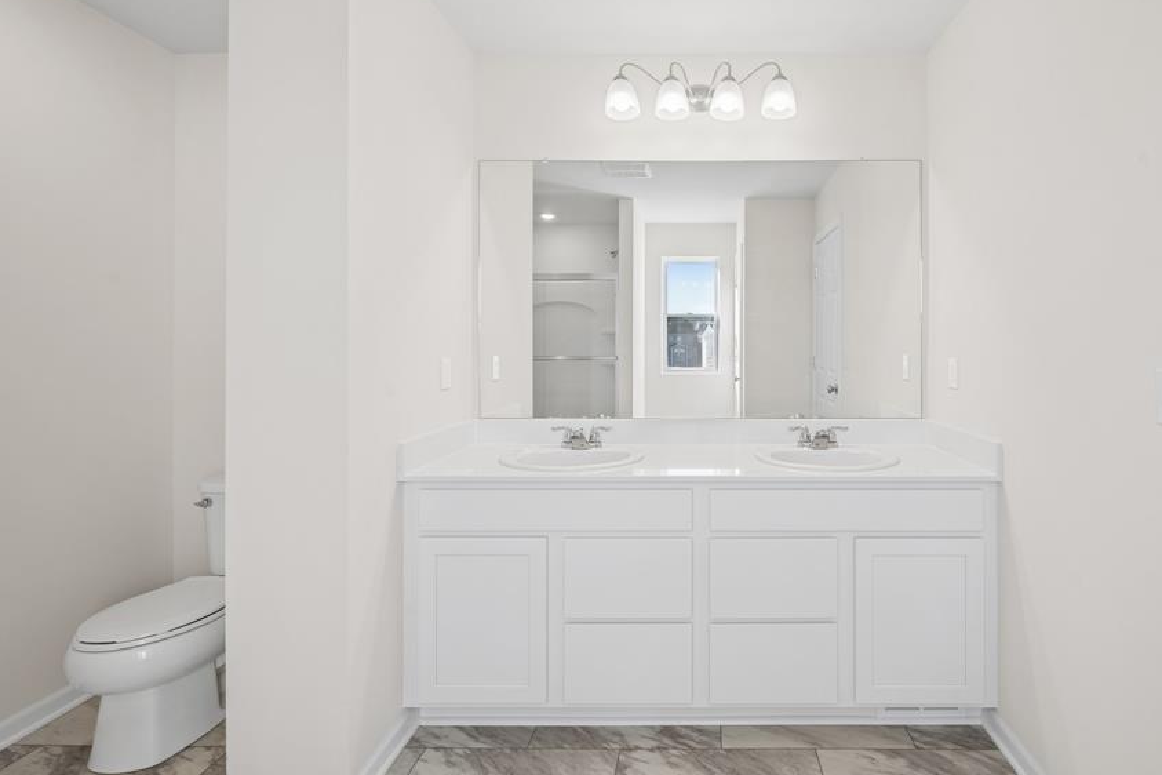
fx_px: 549
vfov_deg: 70.2
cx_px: 682
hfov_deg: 92.4
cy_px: 341
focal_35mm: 17
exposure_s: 1/5
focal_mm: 14
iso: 64
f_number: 9
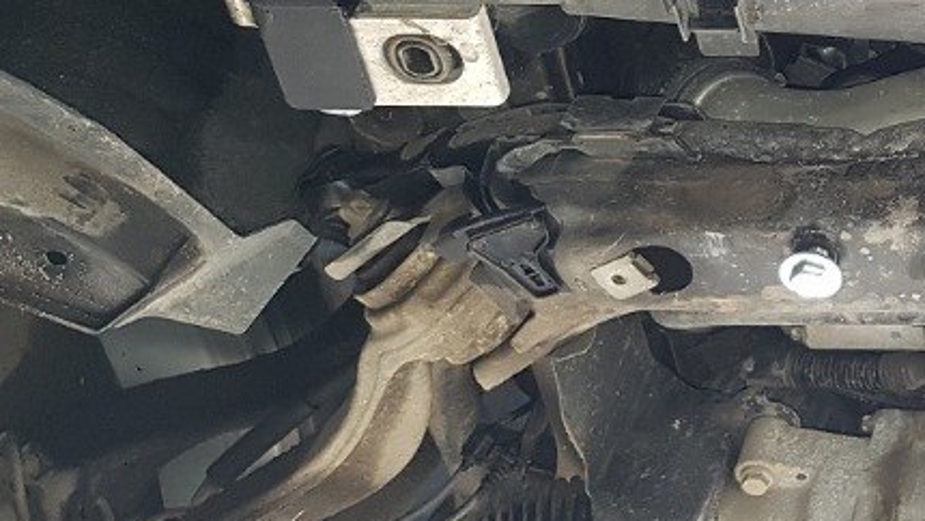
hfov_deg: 23.4
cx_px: 1235
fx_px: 1938
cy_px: 178
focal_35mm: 79
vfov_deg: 15.3
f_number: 1.7
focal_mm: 4.2
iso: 100
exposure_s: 1/50
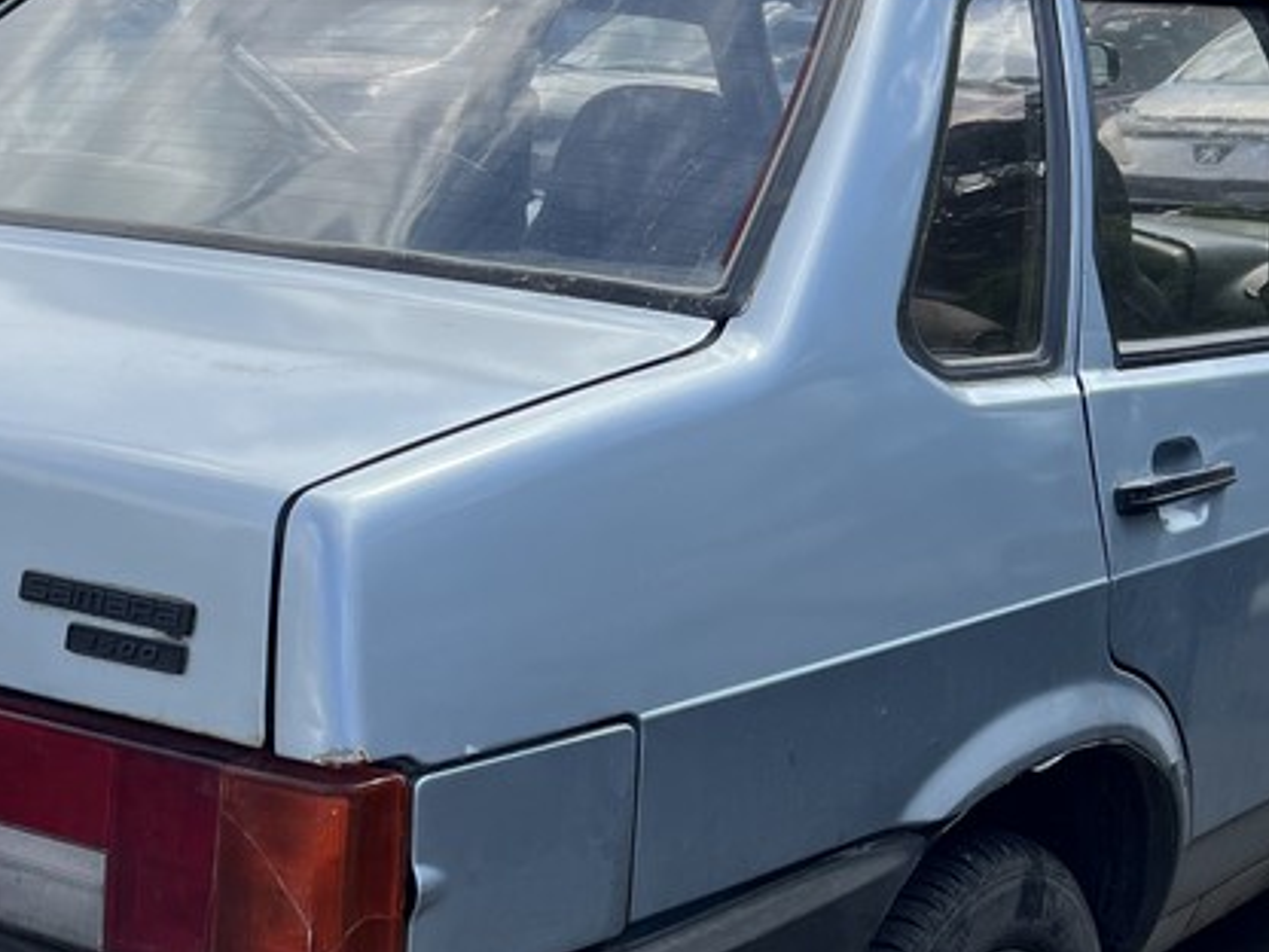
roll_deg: -0.6
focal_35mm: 64
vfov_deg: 22.9
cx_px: 464
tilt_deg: -12.2
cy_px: 494
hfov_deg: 30.1
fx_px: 2346
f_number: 1.5
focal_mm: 5.7
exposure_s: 1/2404
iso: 50
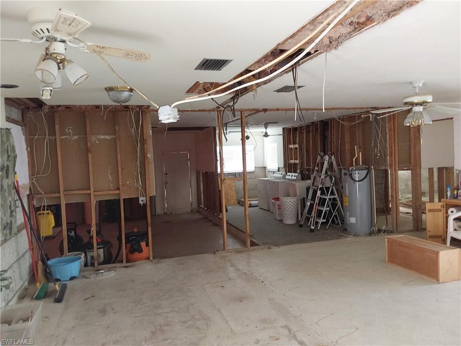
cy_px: 173
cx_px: 230
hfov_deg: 63.4
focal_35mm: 28
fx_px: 373
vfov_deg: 49.7
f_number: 1.9
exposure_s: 1/40
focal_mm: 2.91
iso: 200
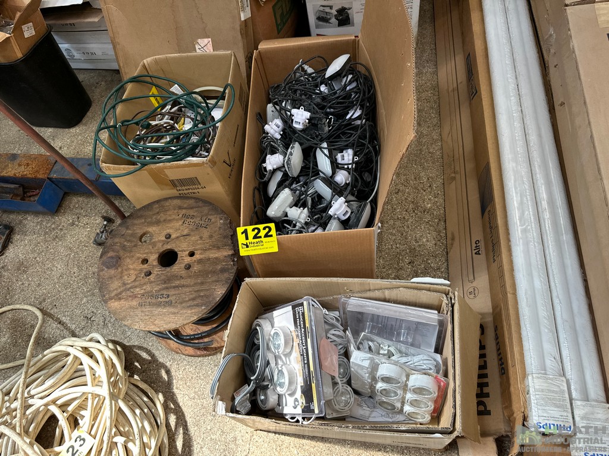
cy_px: 228
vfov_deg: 56.8
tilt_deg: -57.3
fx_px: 422
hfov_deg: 71.6
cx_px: 304
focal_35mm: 24
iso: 100
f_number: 1.78
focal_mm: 6.86
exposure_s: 1/120
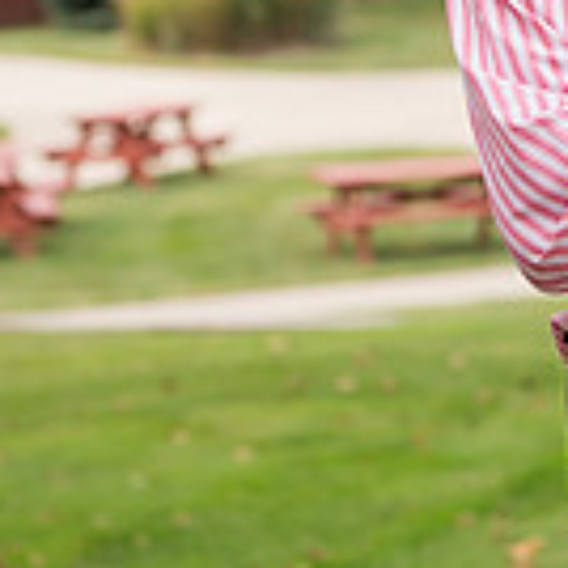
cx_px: 810
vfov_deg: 5.5
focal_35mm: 316
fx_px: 5866
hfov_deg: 5.5
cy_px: -159
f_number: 5.6
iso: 200
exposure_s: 1/250
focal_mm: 86
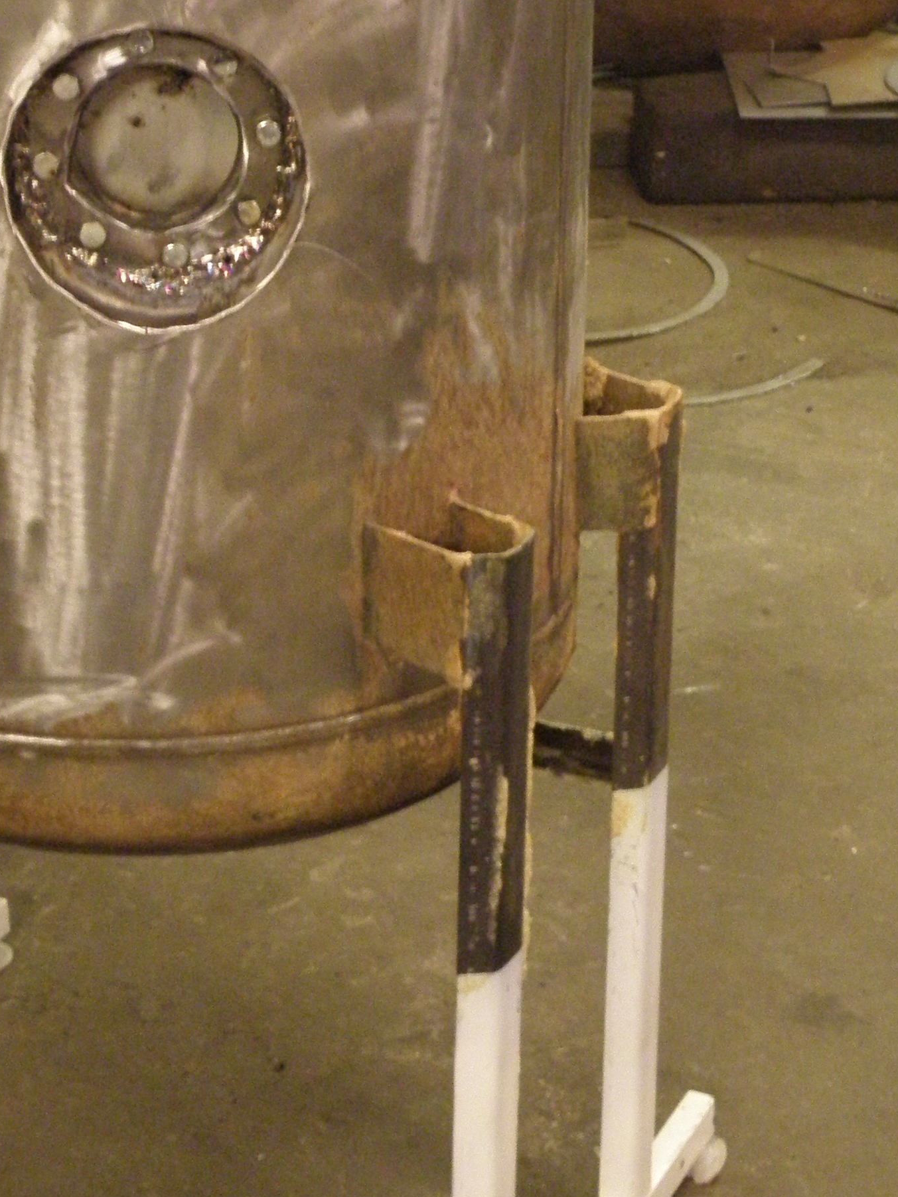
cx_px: 200
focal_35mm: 91
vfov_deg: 21.5
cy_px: 393
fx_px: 3148
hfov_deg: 16.1
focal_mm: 8.06
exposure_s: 1/5
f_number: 3.4
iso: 400
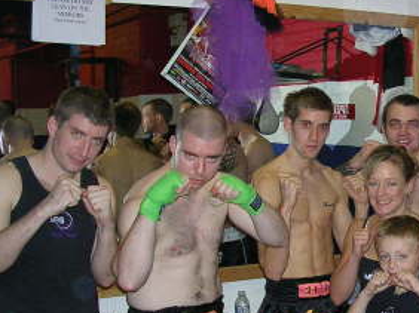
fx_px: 834
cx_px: 379
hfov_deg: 27.2
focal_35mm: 69
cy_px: 179
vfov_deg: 21.3
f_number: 2.8
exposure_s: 1/60.1
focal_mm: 5.8
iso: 121
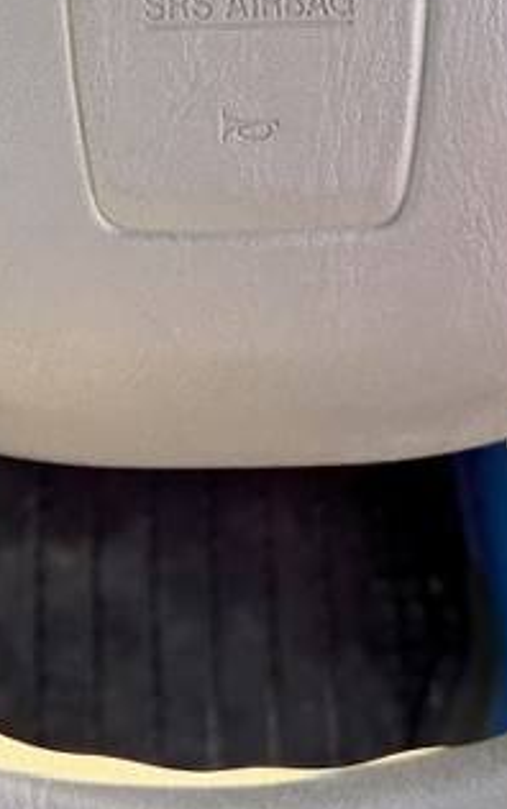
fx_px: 2273
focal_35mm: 103
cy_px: -41
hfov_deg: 12.3
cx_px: -151
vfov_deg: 19.5
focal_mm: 6.76
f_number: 1.78
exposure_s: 1/122
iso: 125
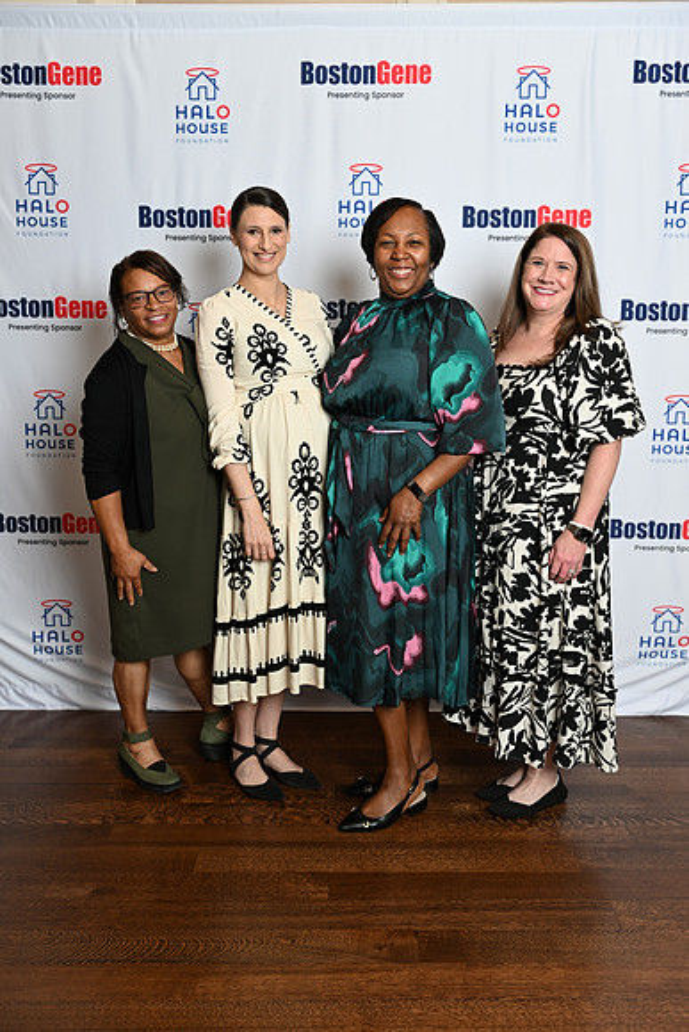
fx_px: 1004
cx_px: 344
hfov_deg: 37.9
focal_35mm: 35
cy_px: 516
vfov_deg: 54.4
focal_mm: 35
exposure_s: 1/60
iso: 200
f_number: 3.5
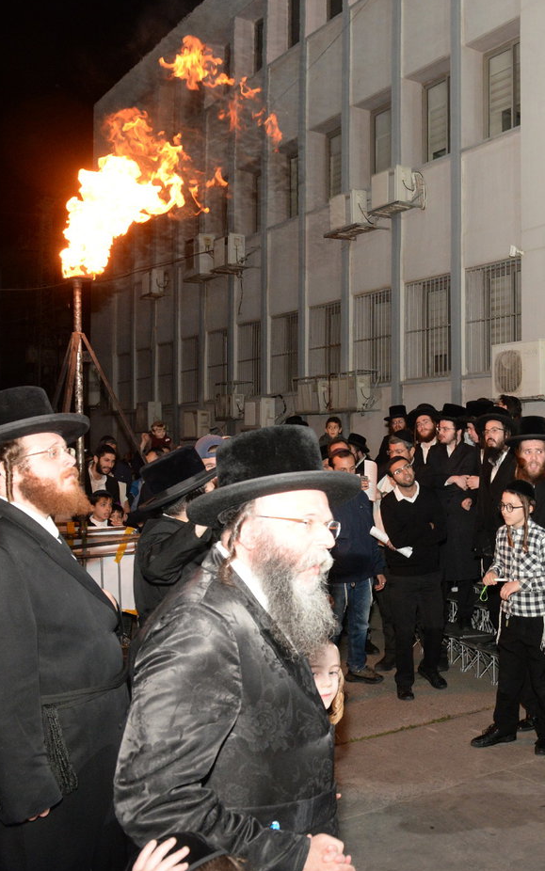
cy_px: 435
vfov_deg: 52.7
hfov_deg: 31.5
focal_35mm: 37
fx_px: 879
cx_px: 564
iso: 2500
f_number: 7.1
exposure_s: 1/200
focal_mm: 24
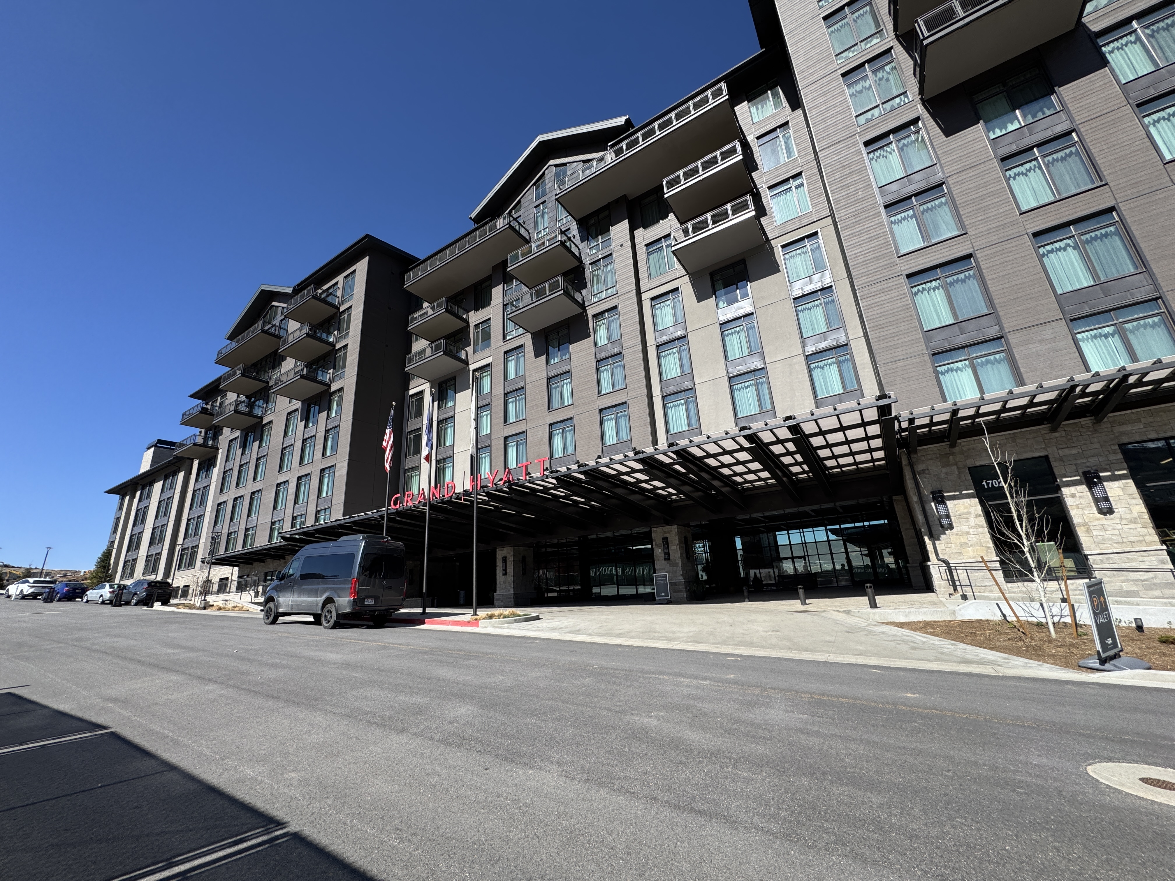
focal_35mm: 14
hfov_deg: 102.1
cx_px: 588
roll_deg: +3.7
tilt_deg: +16.3
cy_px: 440
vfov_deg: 85.7
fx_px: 475
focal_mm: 2.22
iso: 50
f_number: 2.2
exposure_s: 1/1506
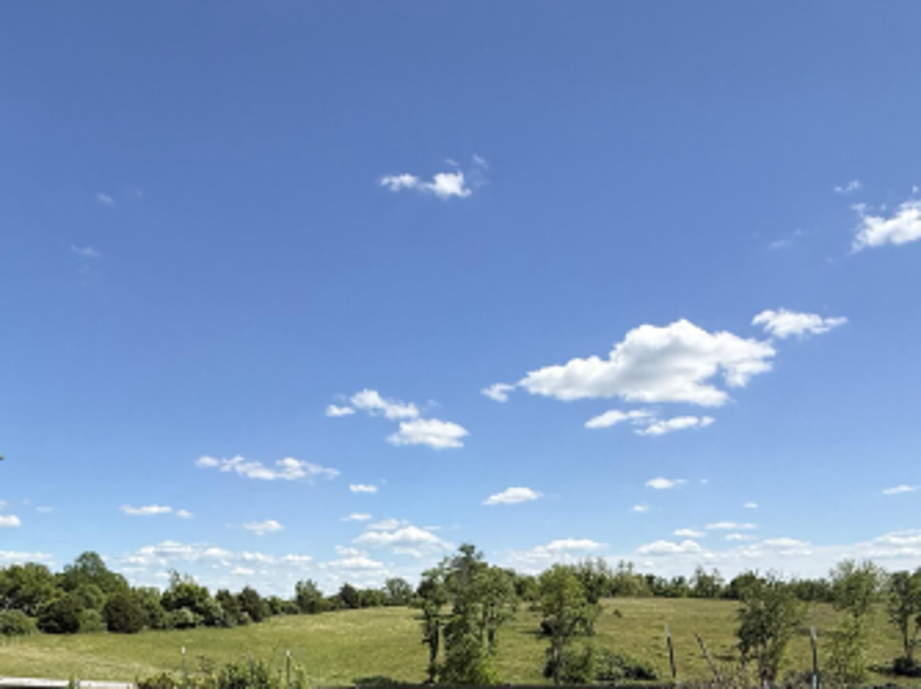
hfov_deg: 62.8
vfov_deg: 43.4
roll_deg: +0.7
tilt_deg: -5.5
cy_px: 672
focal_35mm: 28
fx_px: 744
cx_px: 360
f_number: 2.2
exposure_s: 1/2092
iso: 50
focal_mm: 2.22
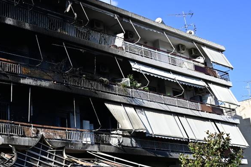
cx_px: 28
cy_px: 113
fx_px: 341
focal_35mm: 49
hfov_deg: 37.9
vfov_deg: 27.3
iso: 400
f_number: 5
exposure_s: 1/2500
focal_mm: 24
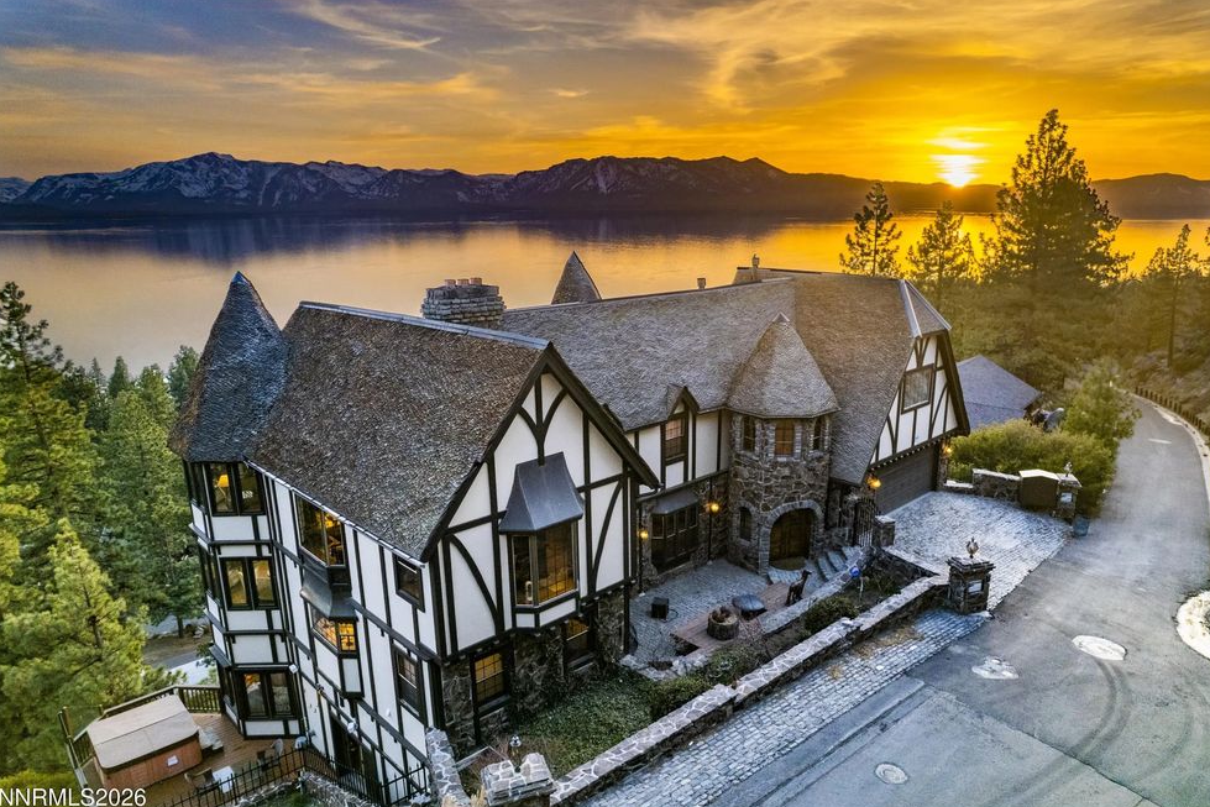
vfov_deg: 55.1
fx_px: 773
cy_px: 414
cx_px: 628
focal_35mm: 23
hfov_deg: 76.1
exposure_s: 1/1000
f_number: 2.8
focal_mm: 8.38
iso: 100
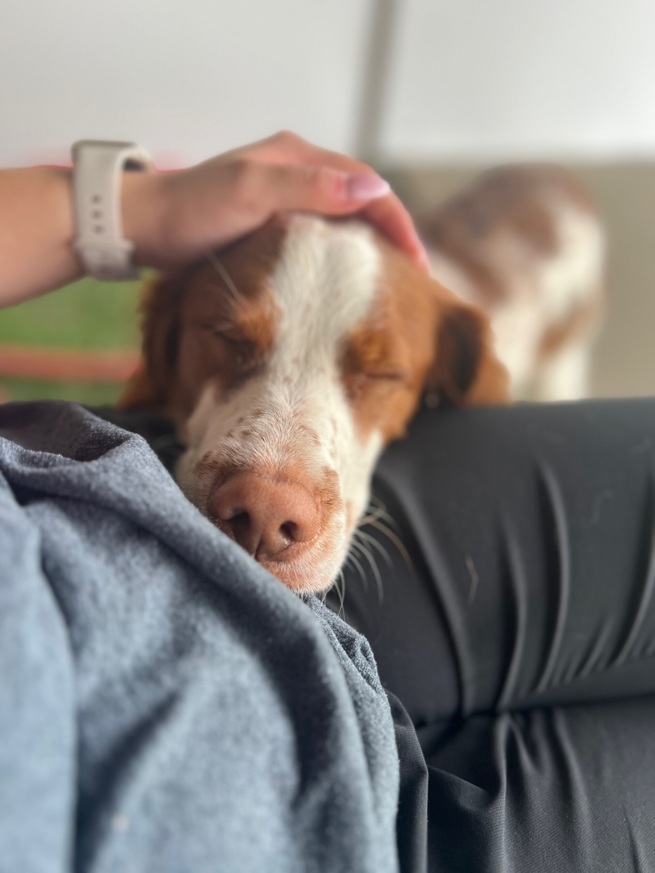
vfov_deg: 67.3
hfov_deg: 53.1
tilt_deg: -47.2
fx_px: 656
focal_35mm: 26
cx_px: 328
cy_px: 436
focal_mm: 5.7
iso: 40
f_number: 1.5
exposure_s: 1/194
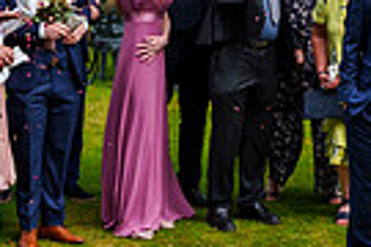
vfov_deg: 8.4
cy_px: -20
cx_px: 428
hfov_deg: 12.4
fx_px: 1669
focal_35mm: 162
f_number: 3.5
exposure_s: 1/4000
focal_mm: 32
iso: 400
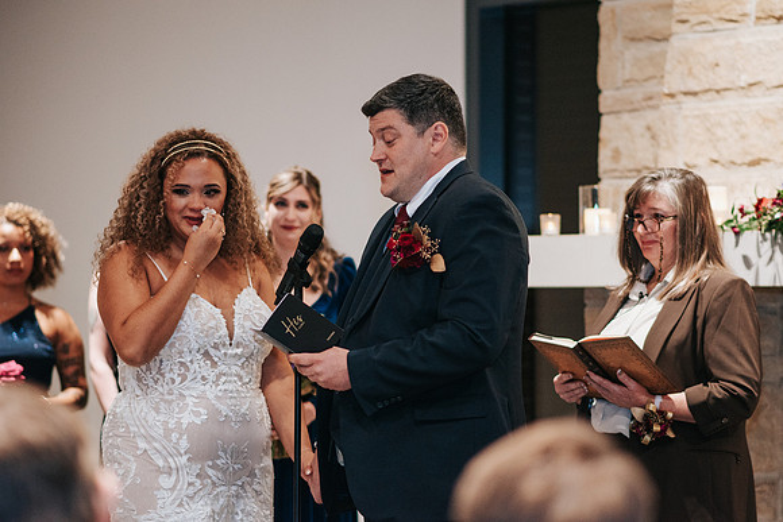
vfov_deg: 10.8
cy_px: 261
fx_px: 2774
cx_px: 392
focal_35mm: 128
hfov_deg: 16.1
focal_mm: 85
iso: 800
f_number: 1.8
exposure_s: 1/160
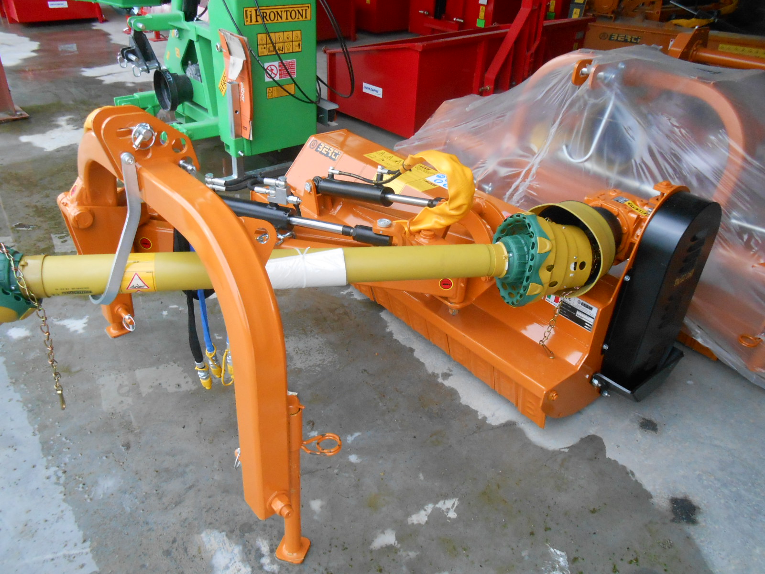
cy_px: 287
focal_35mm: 26
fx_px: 575
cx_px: 382
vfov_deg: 53.1
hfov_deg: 67.3
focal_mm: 4.6
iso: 400
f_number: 3.5
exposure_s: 1/160
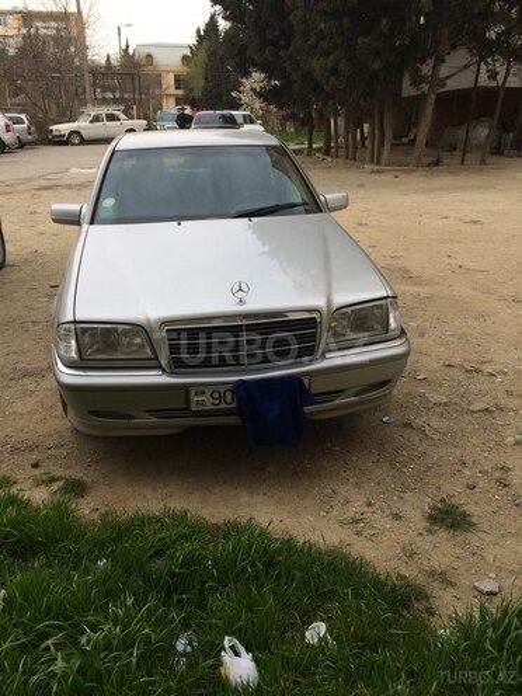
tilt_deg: -19.6
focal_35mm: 29
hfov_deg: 48.2
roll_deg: -1.2
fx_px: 583
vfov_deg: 61.7
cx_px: 261
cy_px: 348
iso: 32
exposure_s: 1/554
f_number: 2.2
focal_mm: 4.15
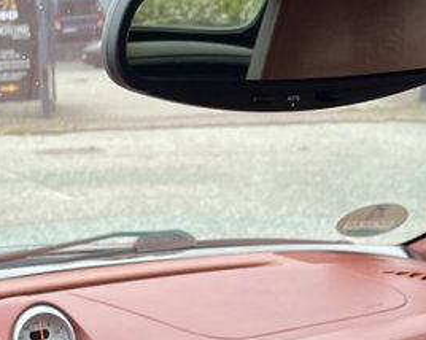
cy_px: 572
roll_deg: +4.1
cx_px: -5
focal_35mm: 97
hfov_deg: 19.2
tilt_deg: -24.1
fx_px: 1222
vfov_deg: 14.3
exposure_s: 1/122
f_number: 1.6
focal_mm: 5.1
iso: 80
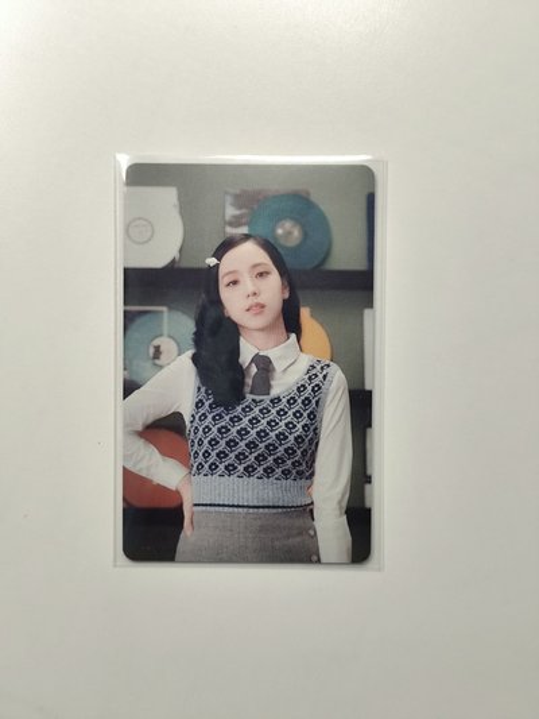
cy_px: 360
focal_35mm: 46
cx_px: 270
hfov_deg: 31.5
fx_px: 955
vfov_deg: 41.2
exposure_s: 1/24
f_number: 1.65
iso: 200
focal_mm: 6.14
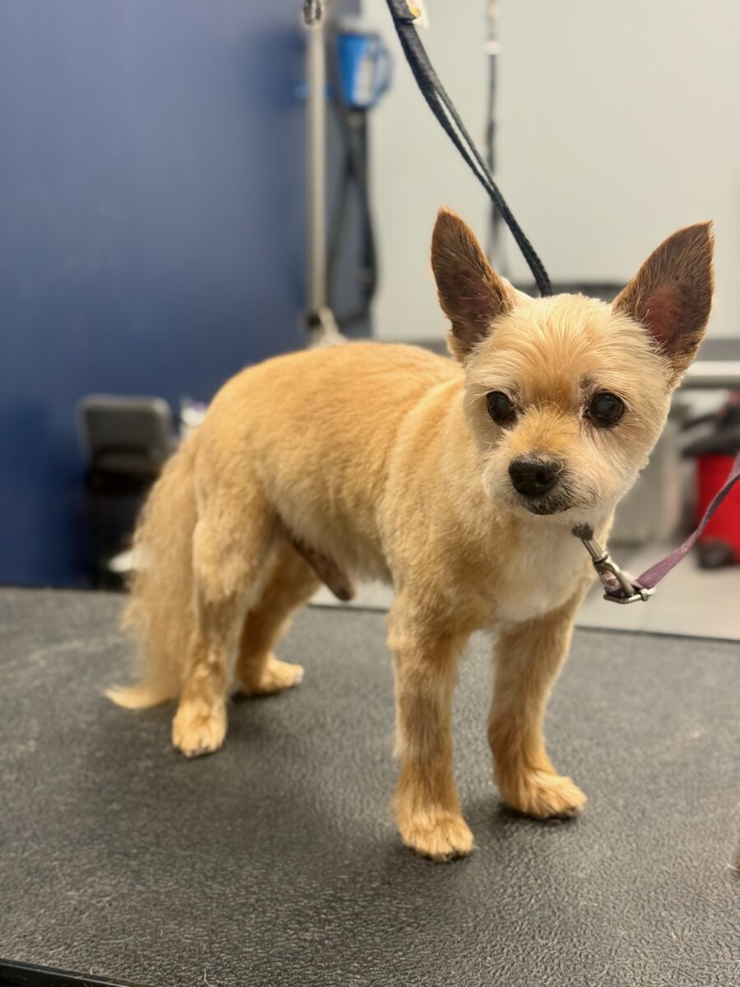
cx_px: 370
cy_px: 494
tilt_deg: -12.7
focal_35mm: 48
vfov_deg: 39.7
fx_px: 1368
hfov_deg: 30.3
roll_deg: +1.3
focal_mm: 6.76
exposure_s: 1/60
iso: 100
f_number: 1.78
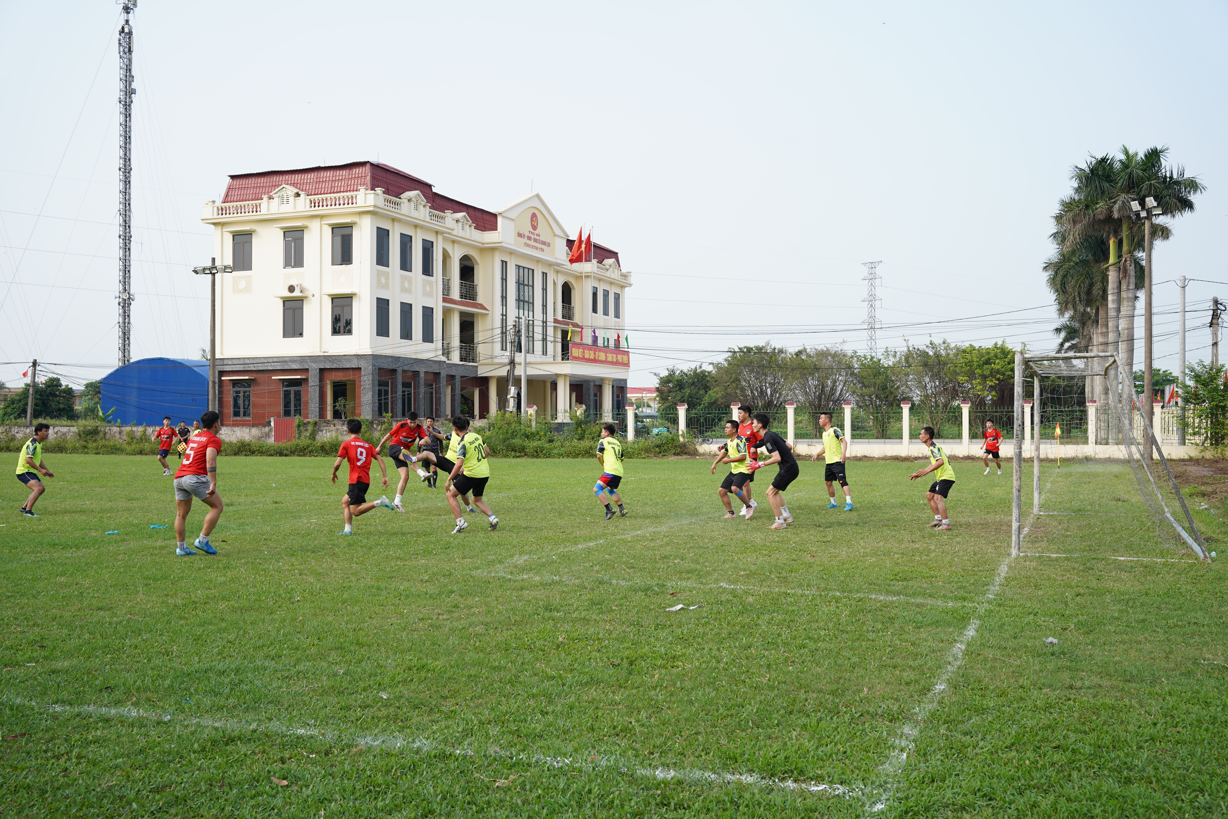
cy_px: 410
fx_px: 1224
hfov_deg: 53.3
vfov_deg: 37.0
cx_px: 614
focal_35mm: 36
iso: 100
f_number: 5
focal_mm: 35.9
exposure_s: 1/250
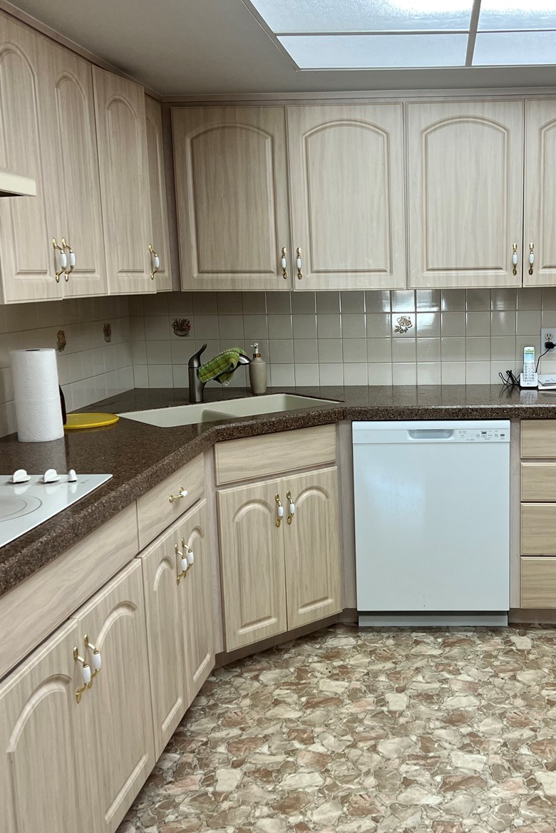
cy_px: 425
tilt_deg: -10.0
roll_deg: +1.3
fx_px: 857
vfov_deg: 51.9
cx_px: 396
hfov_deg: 35.4
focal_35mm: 37
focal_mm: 5.7
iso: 125
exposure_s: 1/120
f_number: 1.5
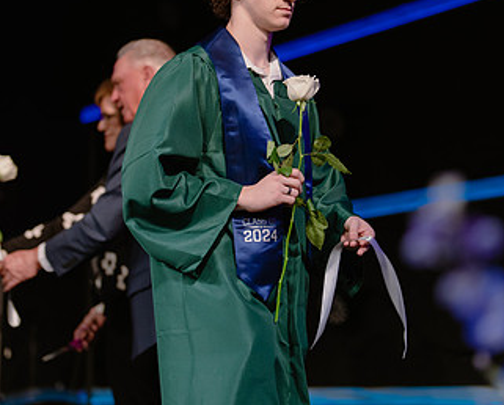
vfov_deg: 15.6
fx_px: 1479
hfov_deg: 19.3
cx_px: 251
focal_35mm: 99
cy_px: 143
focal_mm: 50
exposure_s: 1/320
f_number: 1.2
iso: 640
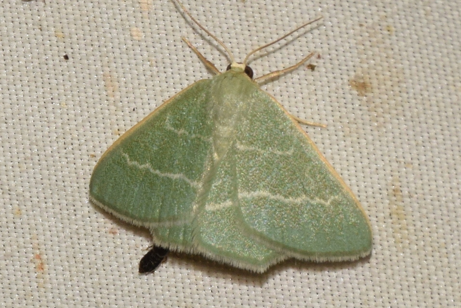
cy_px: 154
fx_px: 2692
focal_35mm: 210
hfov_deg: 9.8
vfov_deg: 6.6
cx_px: 230
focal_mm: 140
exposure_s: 1/200
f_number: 14
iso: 400
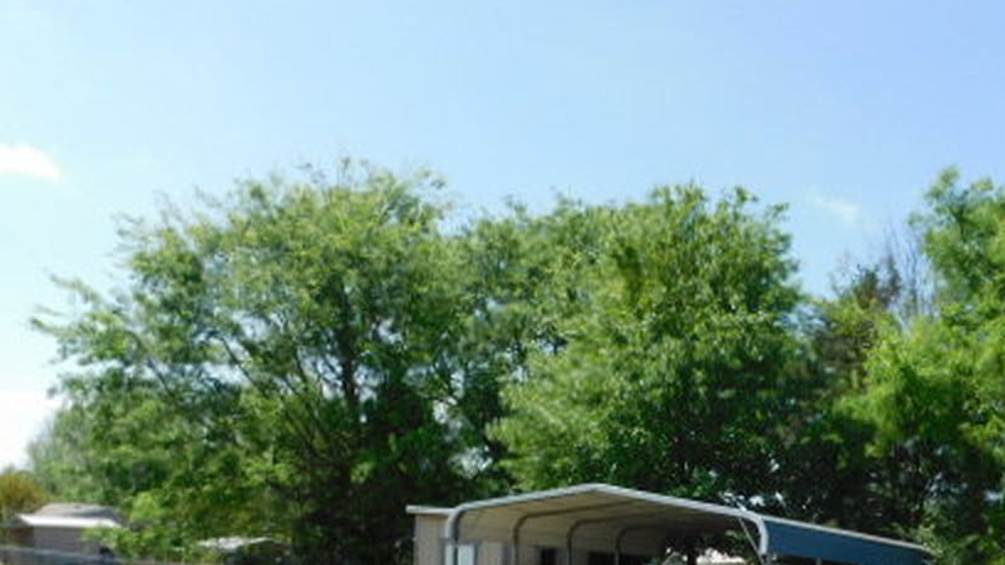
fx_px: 1093
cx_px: 704
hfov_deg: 48.2
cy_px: 538
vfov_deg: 27.6
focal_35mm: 41
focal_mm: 4.1
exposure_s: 1/1250
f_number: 3
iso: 125
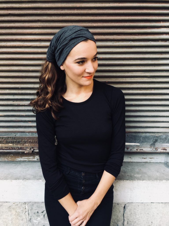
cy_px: 113
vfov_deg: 61.7
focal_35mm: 29
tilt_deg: -11.8
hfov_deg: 48.2
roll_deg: -0.8
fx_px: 189
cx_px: 84
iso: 32
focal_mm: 4.15
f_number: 2.2
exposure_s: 1/50
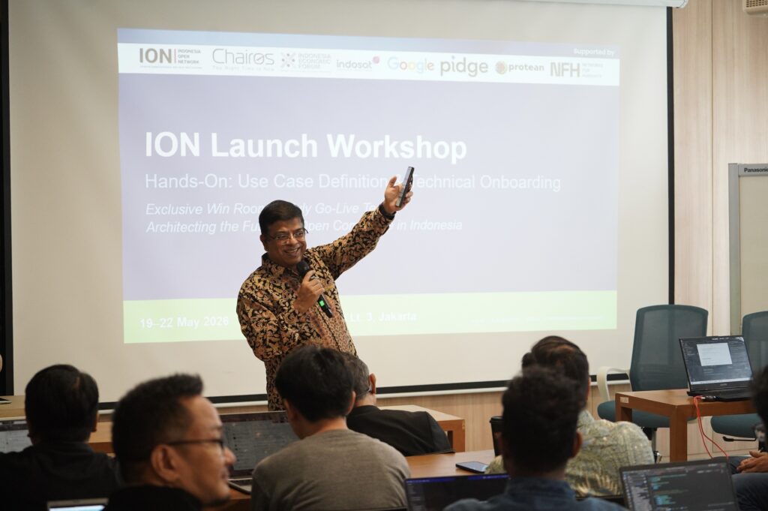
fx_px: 1492
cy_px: 256
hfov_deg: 28.9
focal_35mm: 70
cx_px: 384
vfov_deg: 19.4
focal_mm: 70
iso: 5000
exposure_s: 1/200
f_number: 4
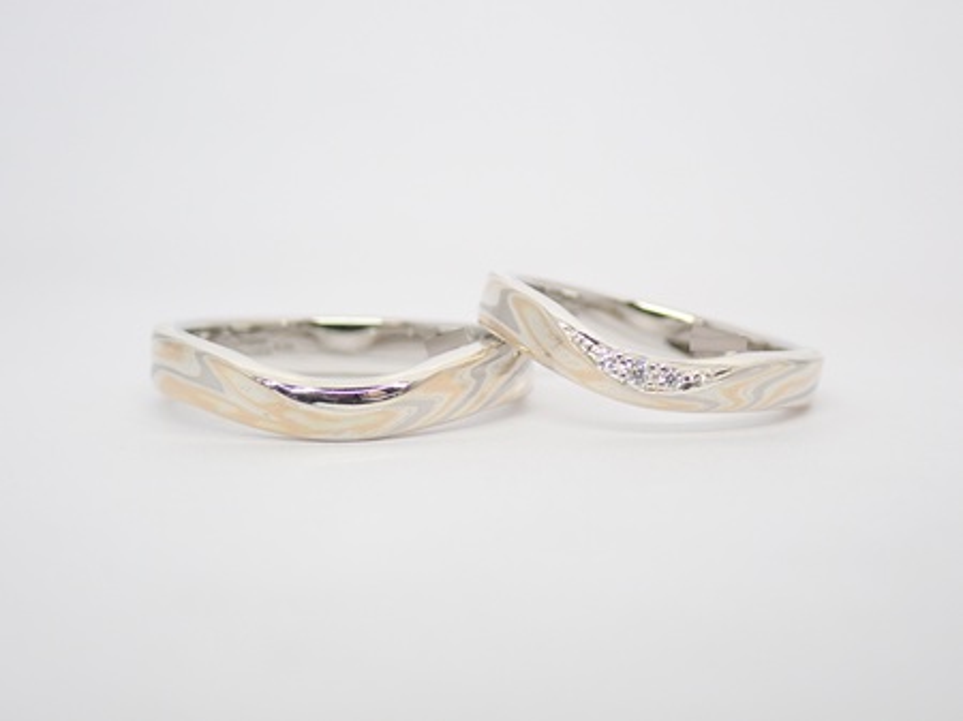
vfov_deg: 19.1
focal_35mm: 77
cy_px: 360
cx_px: 482
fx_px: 2141
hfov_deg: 25.3
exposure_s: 1/100
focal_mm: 13.65
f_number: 4.1
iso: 200
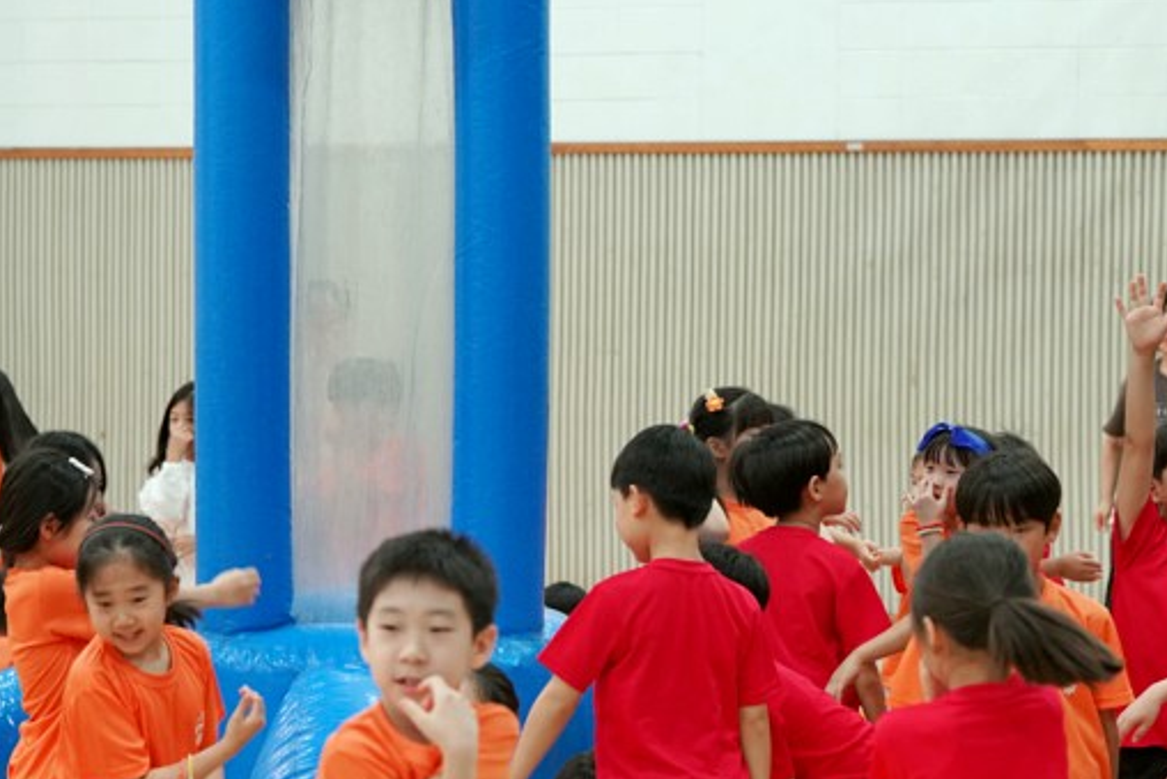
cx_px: 496
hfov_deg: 16.5
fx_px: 4021
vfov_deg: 11.1
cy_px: 421
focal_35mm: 124
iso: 1600
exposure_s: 1/160
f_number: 4
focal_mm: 70
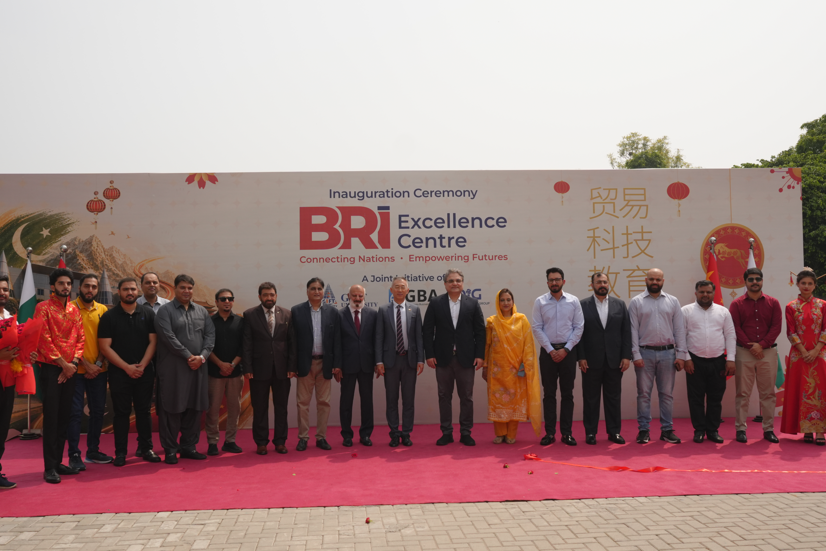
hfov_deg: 53.1
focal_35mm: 36
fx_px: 826
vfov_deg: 36.9
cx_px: 413
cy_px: 276
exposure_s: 1/5000
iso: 640
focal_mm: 24
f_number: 5
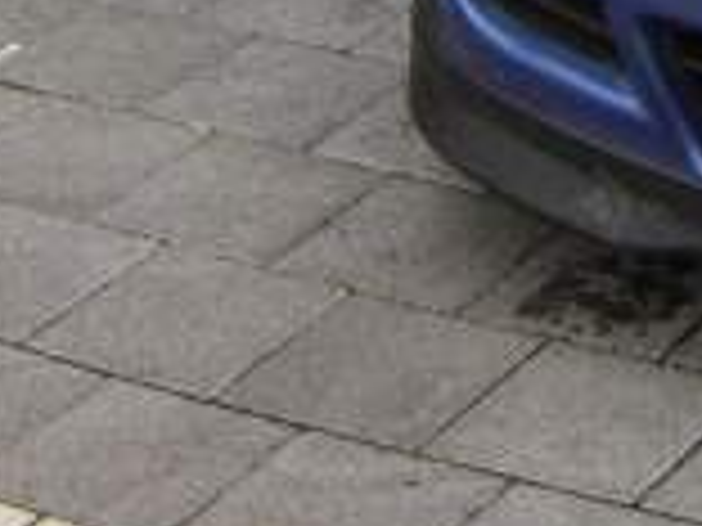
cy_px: -652
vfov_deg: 7.6
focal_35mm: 185
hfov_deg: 10.5
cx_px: 828
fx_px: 3752
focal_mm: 7.5
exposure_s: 1/80.6
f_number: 2.7
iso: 50
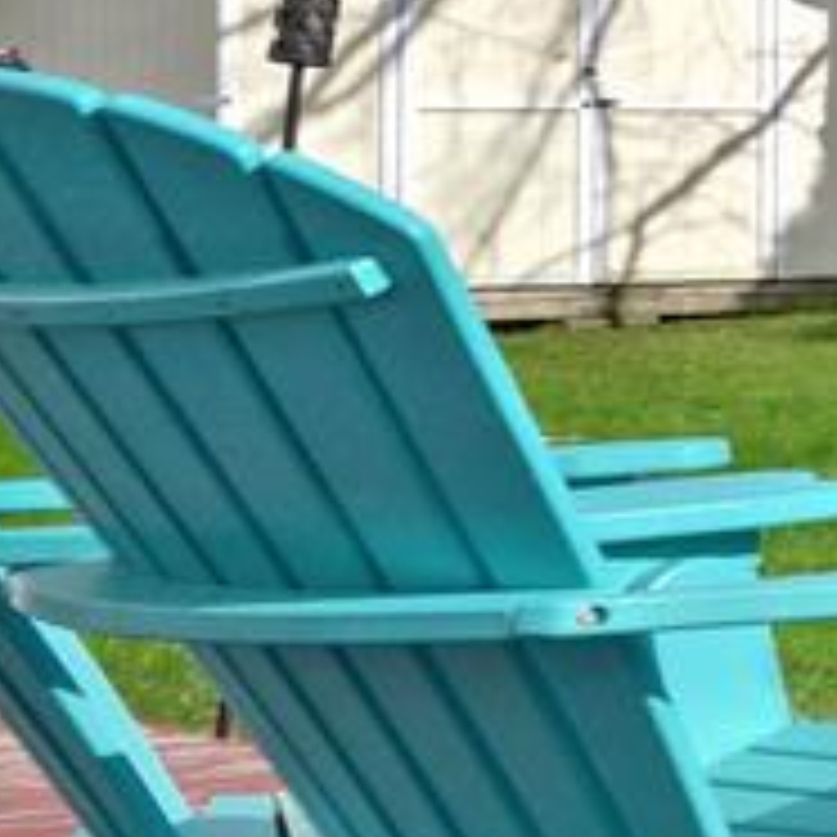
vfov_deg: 11.6
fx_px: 4103
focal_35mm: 150
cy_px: 83
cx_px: 3888
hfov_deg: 6.8
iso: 100
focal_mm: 16
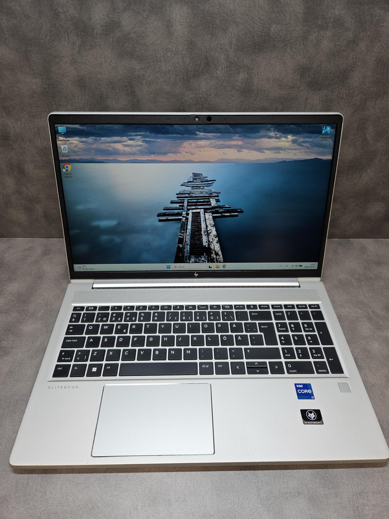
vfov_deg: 73.9
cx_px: 194
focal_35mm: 23
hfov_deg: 58.9
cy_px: 260
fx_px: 345
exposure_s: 1/180
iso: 80
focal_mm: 5.4
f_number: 1.8
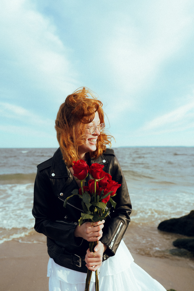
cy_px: 146
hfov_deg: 37.9
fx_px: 283
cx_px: 97
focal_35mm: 35
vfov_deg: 54.4
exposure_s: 1/400
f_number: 4.5
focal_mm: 35
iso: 125
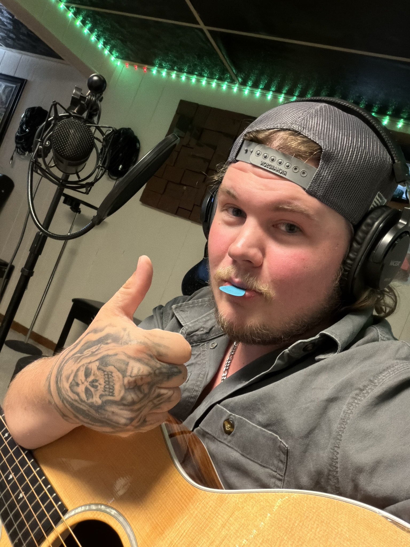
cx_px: 205
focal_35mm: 30
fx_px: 474
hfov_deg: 46.8
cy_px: 274
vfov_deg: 60.0
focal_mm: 2.71
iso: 320
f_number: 1.9
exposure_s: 1/30
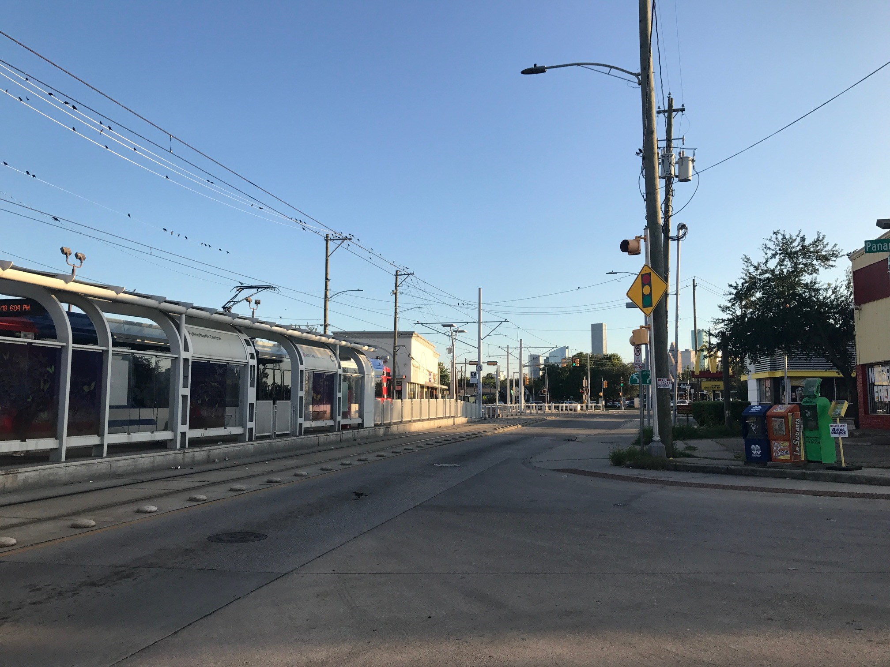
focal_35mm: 28
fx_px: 720
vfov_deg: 49.7
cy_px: 334
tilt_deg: +5.2
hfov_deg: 63.4
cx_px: 445
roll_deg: -0.1
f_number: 1.8
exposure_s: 1/1126
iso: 20
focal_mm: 3.99
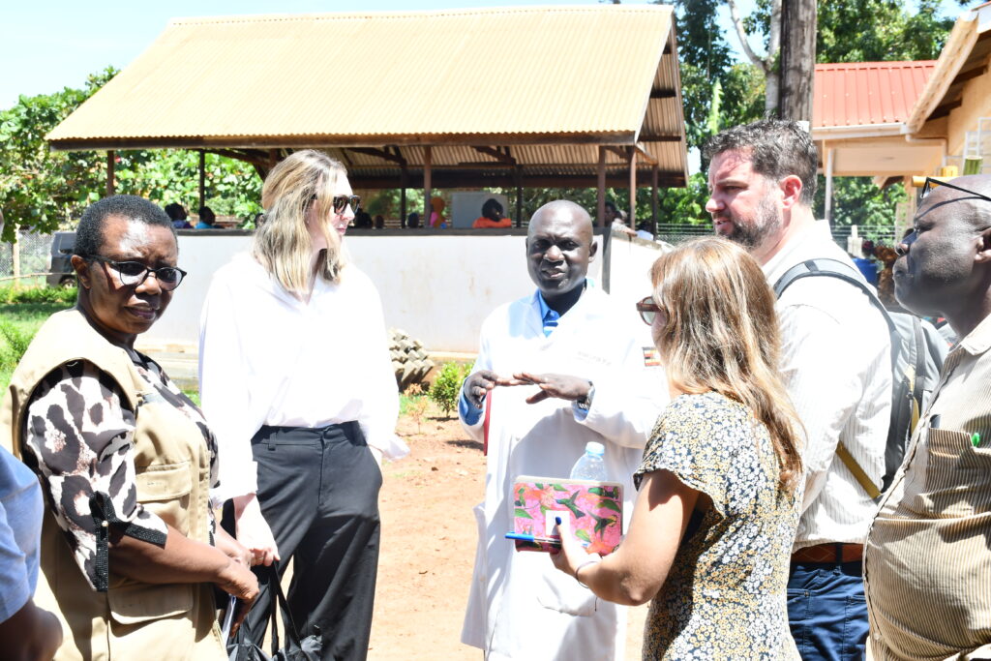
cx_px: 496
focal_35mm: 48
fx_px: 1321
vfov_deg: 28.1
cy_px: 330
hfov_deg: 41.1
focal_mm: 32
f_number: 8
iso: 400
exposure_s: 1/250
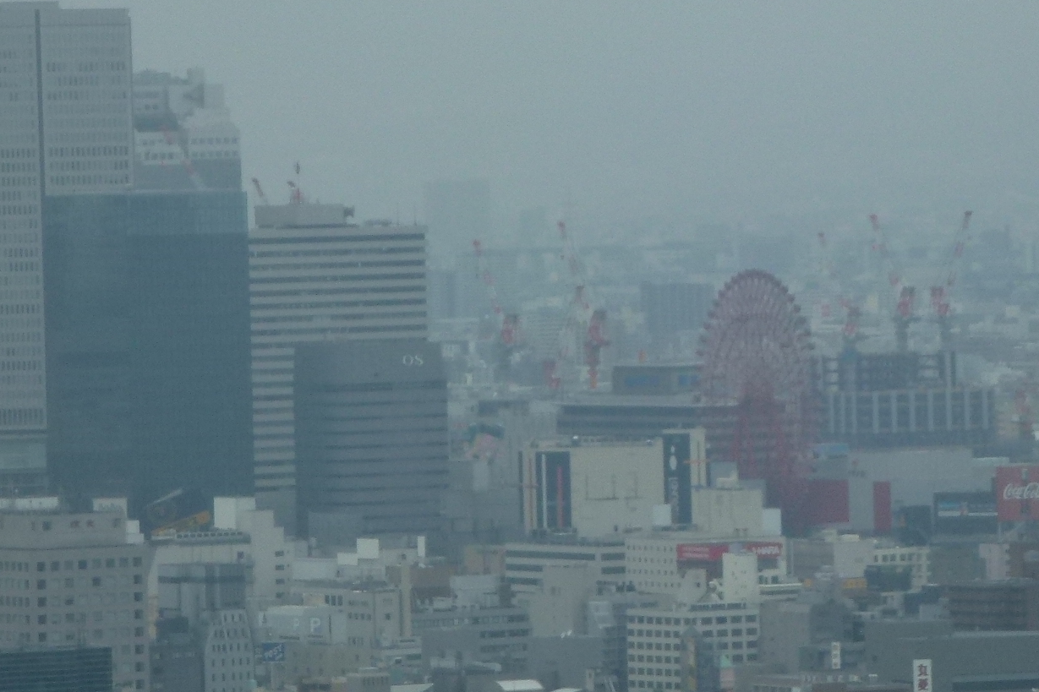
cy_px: 294
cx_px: 736
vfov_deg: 3.8
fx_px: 10503
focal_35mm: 364
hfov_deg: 5.7
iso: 100
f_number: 5.4
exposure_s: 1/320
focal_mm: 30.1
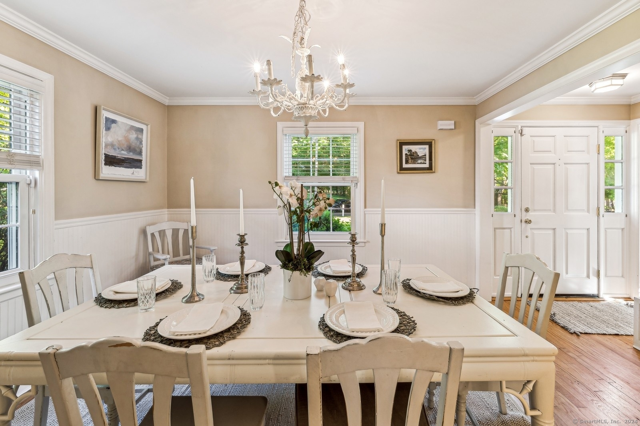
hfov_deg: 104.3
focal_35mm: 14
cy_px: 213
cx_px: 320
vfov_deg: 81.1
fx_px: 249
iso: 200
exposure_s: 1/2.5
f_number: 11
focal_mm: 14
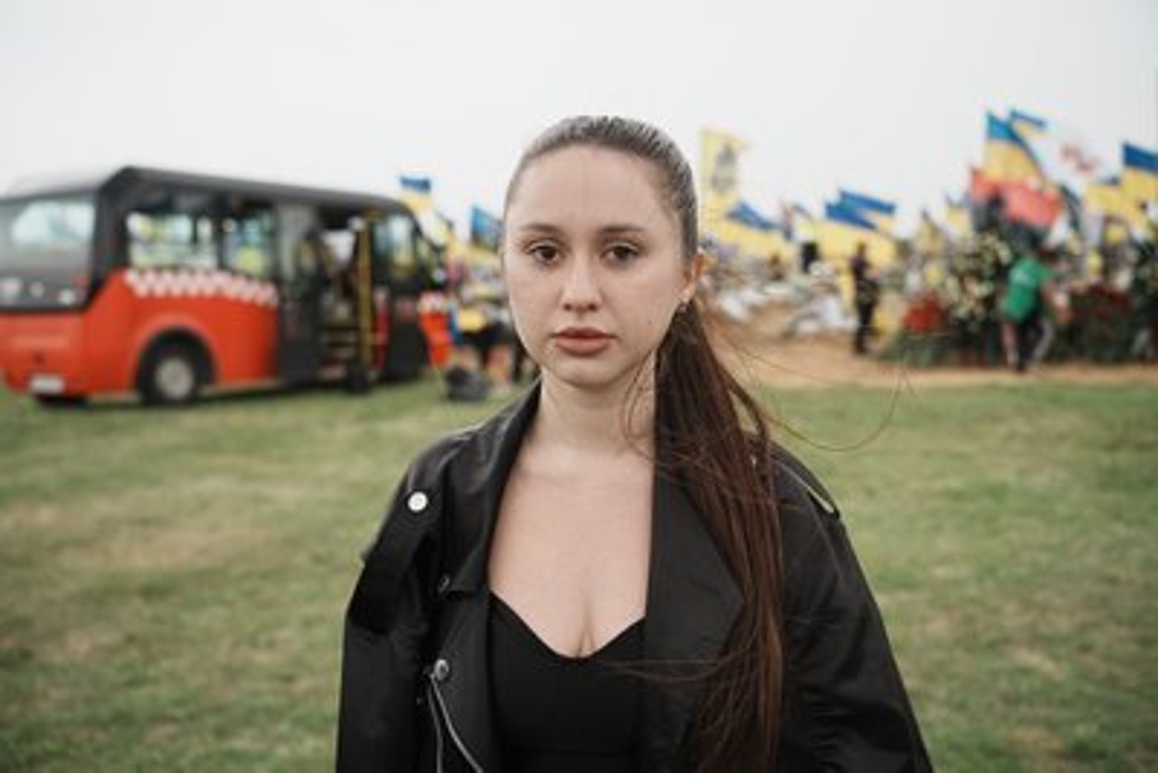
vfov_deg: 40.0
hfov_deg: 57.2
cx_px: 579
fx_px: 1062
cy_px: 386
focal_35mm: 33
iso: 100
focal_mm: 33
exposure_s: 1/400
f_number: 3.2
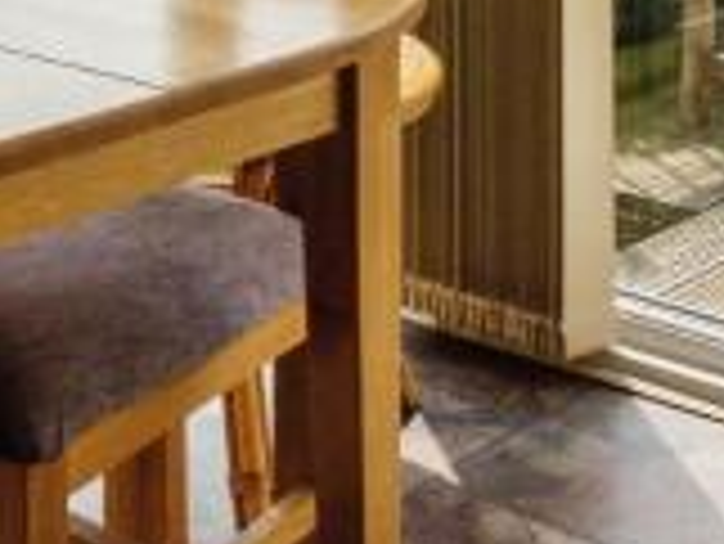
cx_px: 207
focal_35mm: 89
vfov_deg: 14.9
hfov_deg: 21.9
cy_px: -362
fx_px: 1863
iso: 400
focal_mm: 7
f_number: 7.1
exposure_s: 1/800
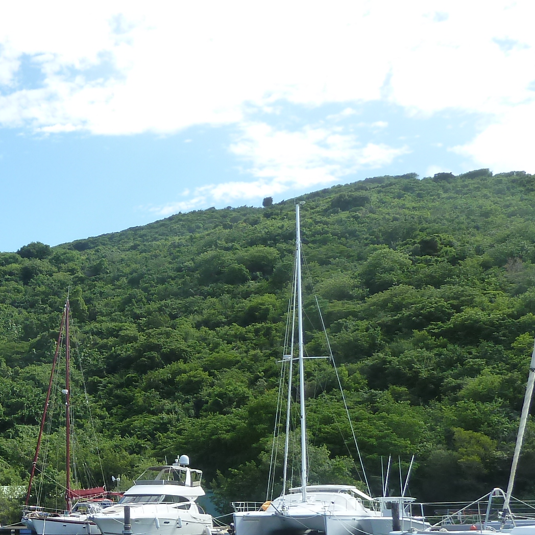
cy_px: 407
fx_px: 944
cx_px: 19
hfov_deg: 29.8
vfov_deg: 31.0
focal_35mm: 54
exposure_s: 1/320
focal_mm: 4.1
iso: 125
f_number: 4
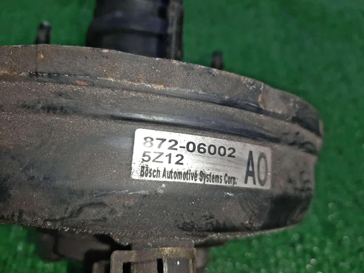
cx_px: 182
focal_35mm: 26
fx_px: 273
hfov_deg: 67.3
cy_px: 136
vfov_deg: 53.1
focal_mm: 3.93
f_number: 1.7
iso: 47
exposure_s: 1/50
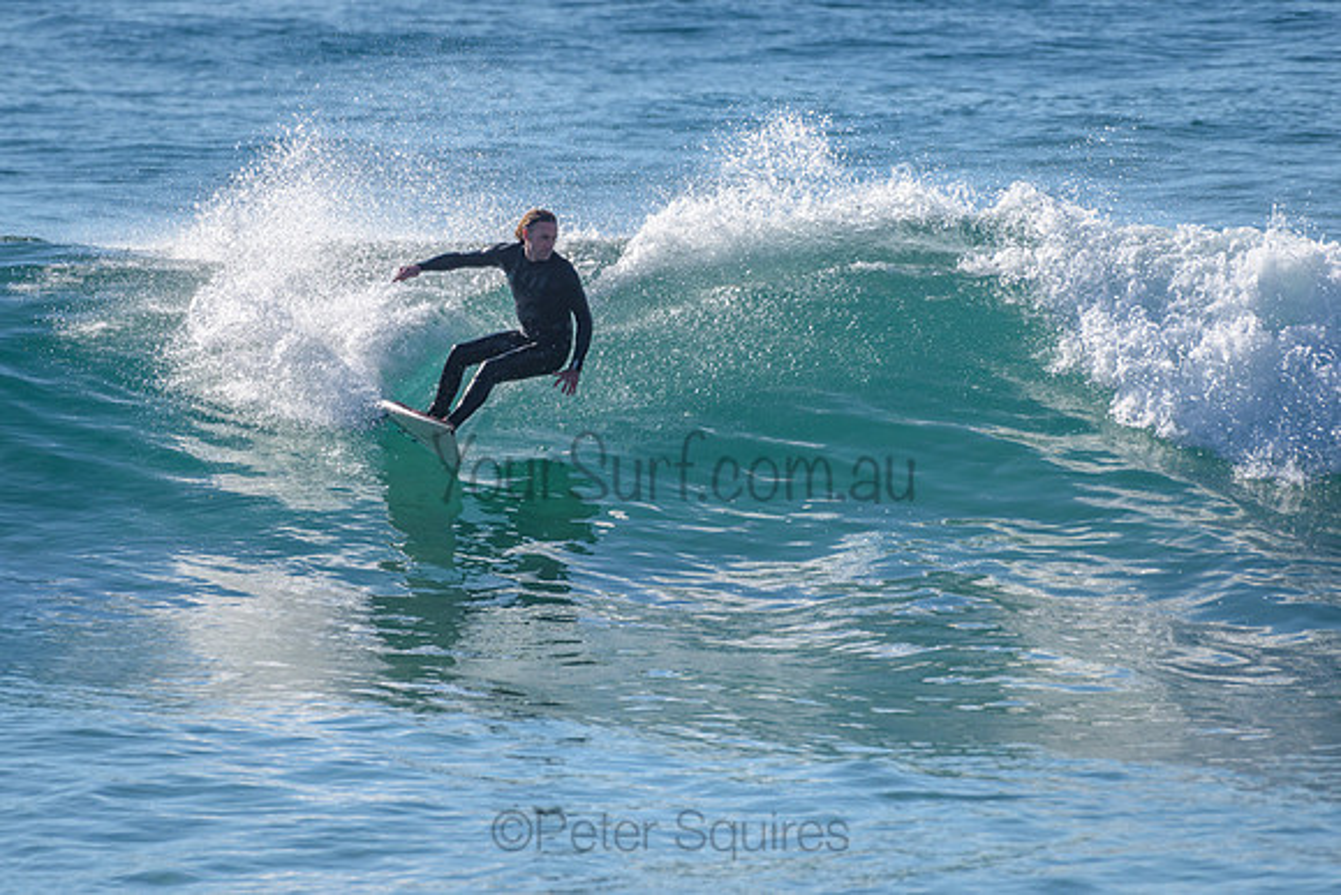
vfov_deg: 2.2
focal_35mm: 613
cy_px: 355
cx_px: 519
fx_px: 22832
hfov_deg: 3.4
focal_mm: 500
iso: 160
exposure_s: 1/2000
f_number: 5.6
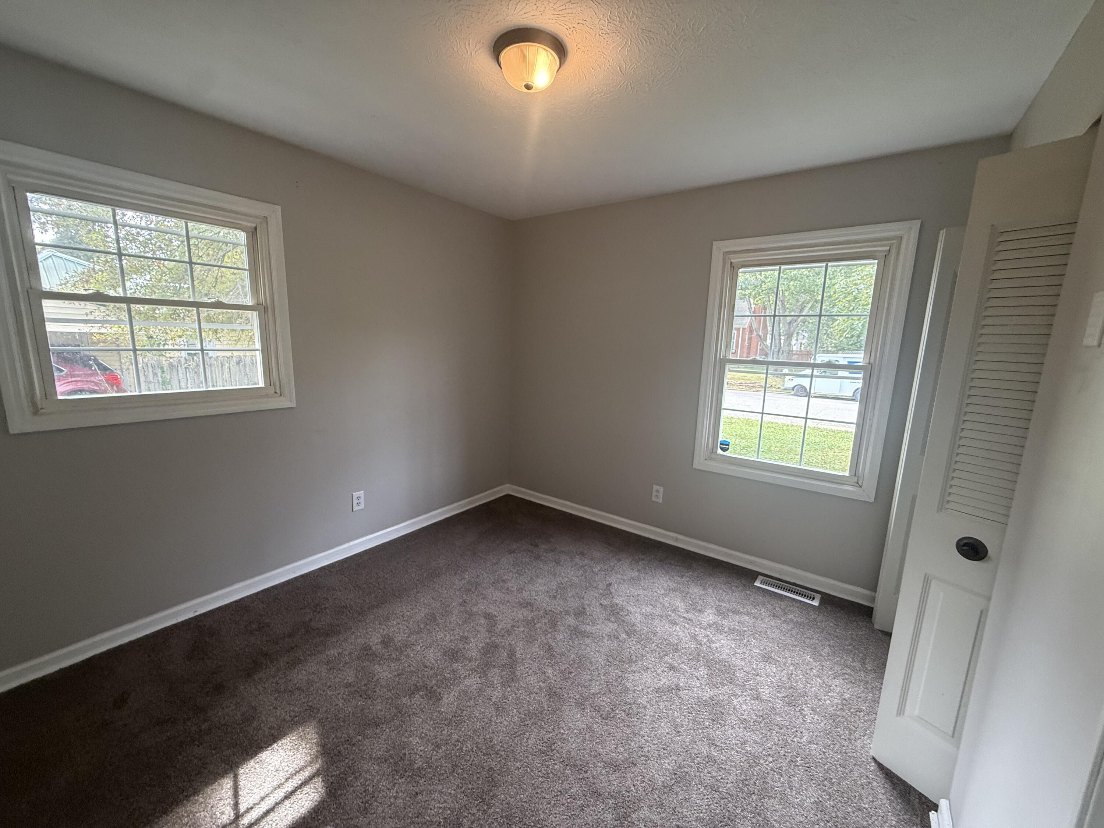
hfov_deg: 102.1
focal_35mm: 14
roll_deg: -1.1
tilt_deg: -10.3
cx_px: 552
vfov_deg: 85.7
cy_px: 414
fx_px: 446
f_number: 2.2
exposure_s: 1/99
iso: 200
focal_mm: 2.22
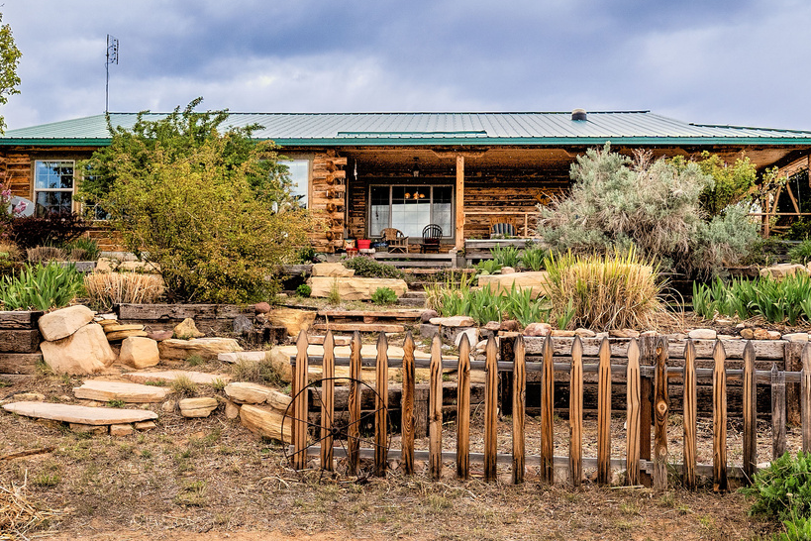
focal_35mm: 35
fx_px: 788
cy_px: 234
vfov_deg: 37.8
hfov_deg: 54.4
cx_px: 386
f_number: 7.1
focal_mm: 14
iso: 400
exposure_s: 1/800
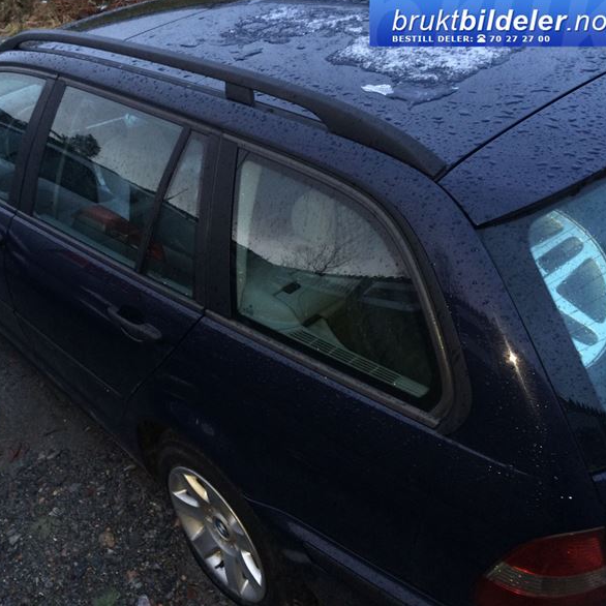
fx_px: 693
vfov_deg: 47.2
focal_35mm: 35
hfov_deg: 46.5
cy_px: 297
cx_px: 204
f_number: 2.2
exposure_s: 1/16
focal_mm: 4.15
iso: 100
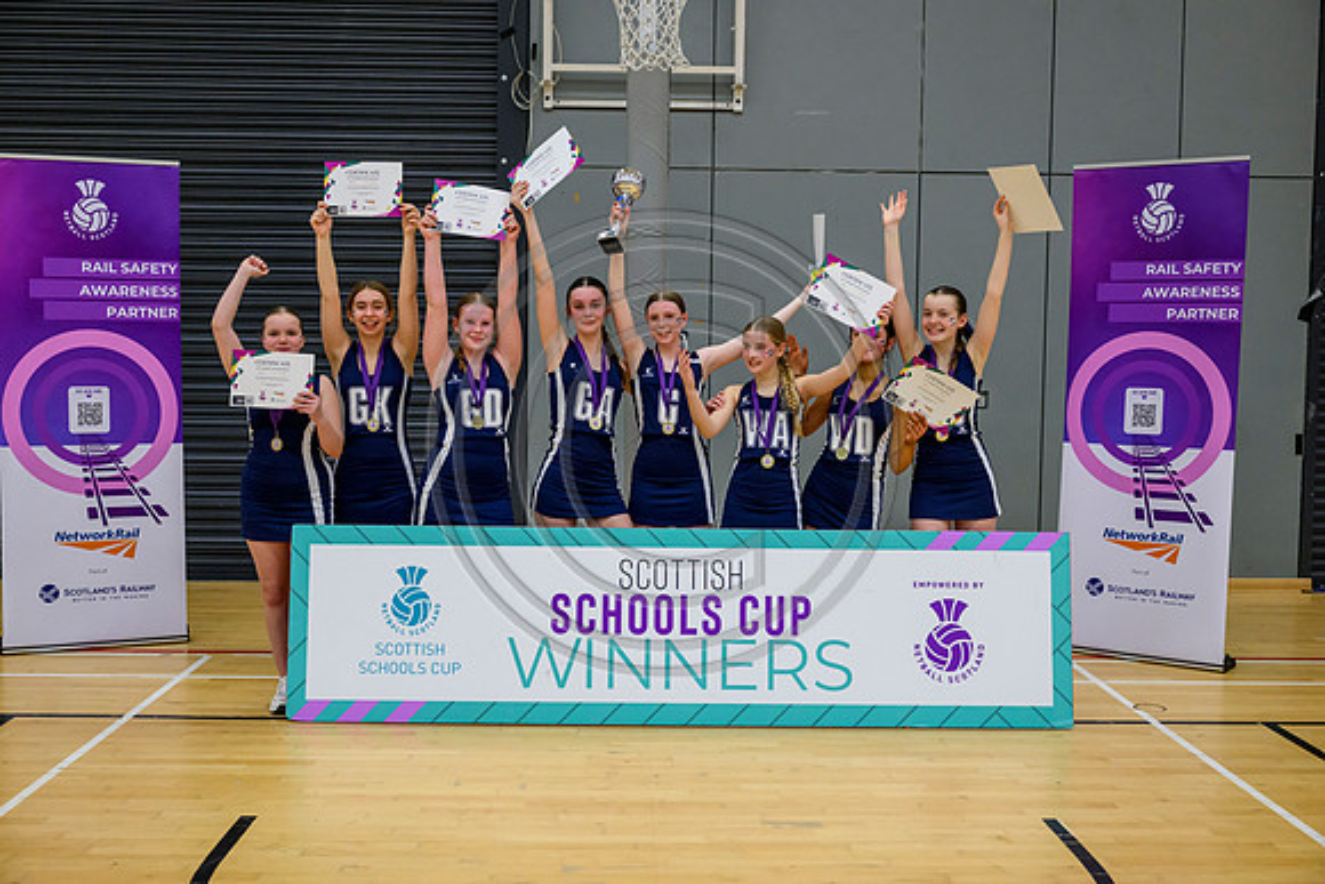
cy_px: 442
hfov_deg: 48.4
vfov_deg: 33.4
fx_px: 1472
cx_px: 662
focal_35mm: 40
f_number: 3.5
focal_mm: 40
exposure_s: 1/800
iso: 5000
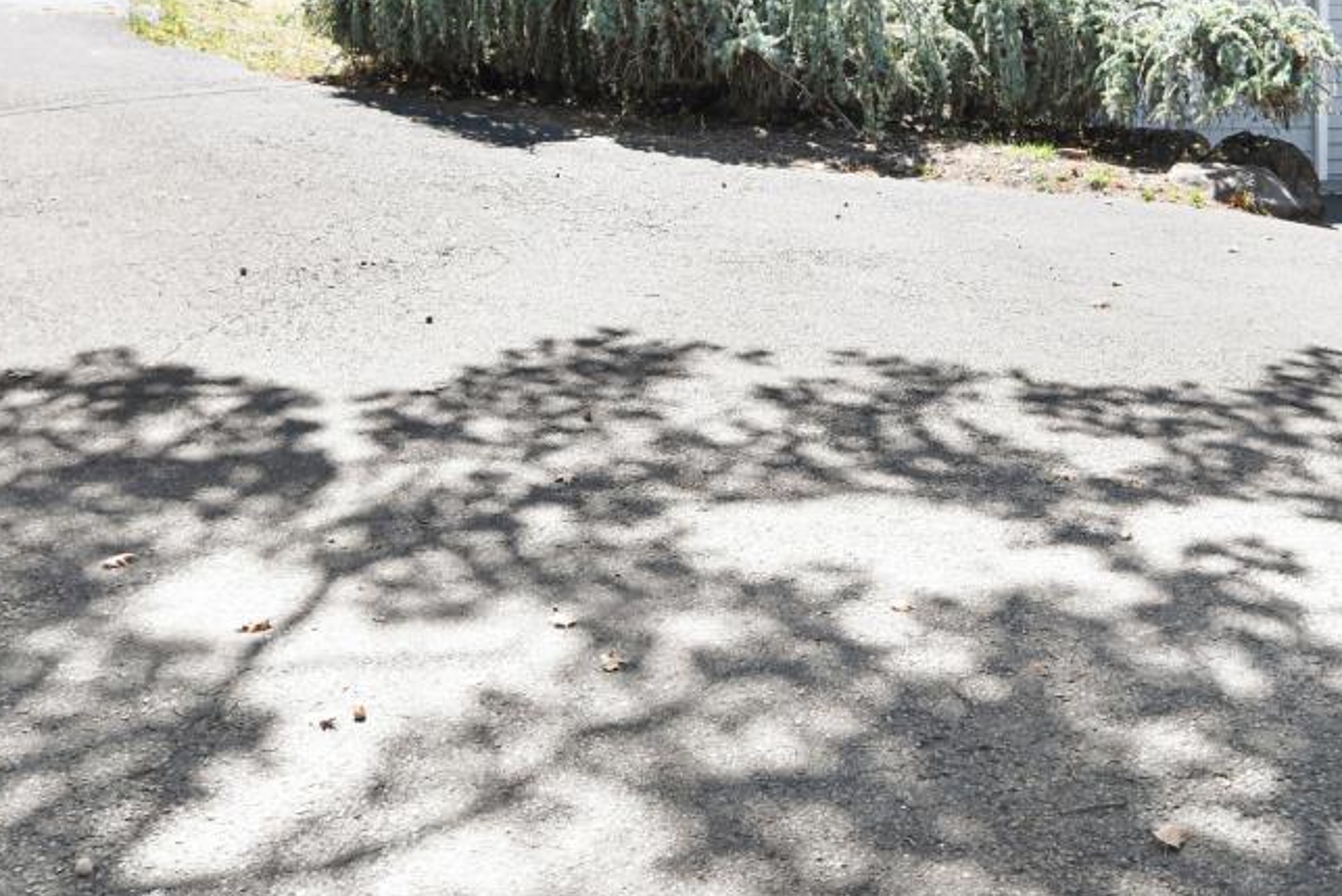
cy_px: 56
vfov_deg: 26.4
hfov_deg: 39.8
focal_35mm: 49
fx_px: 1827
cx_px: 906
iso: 100
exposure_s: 1/125
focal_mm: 14
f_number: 5.6
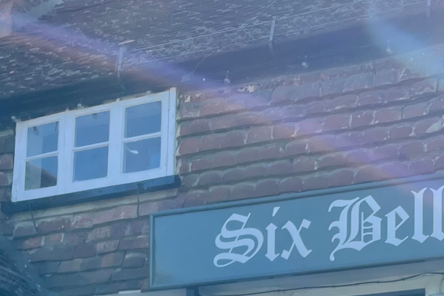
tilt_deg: +14.0
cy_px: 432
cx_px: 339
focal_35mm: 83
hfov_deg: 24.2
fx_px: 1024
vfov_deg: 15.3
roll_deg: -0.7
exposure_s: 1/875
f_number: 1.6
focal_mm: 4.2
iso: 32
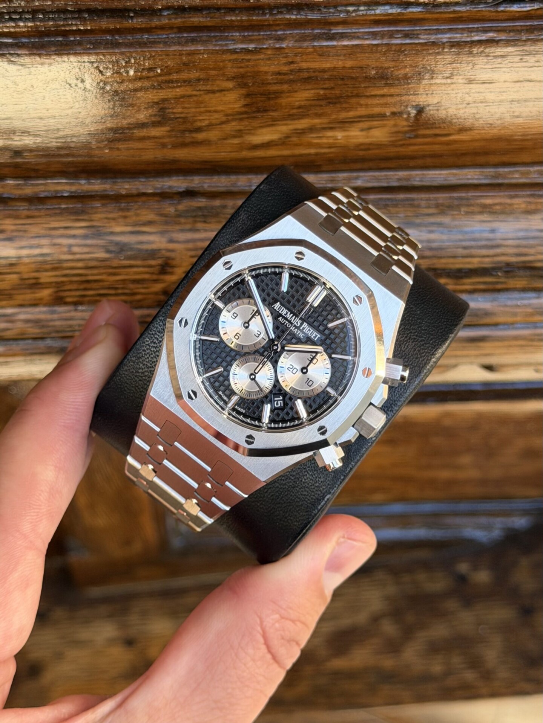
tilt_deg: -65.1
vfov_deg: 39.7
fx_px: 1004
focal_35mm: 48
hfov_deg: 30.3
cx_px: 272
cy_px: 362
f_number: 1.78
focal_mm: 6.76
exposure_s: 1/121
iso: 80
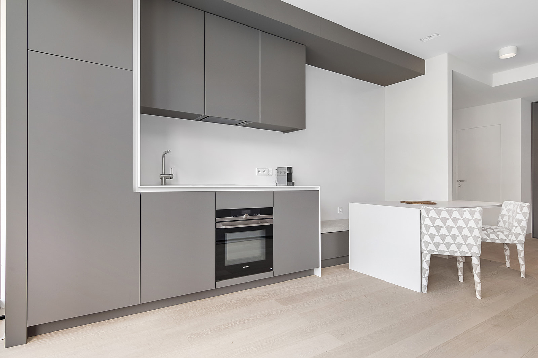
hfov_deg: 90.0
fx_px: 269
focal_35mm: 18
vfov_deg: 67.4
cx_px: 269
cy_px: 179
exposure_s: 1/2
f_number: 6.3
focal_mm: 12
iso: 400
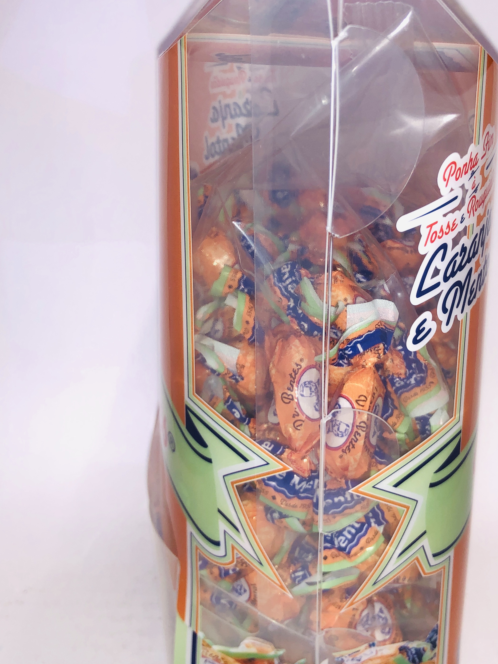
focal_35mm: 40
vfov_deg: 46.8
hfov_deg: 35.6
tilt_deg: -25.8
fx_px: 767
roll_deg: -2.4
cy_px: 308
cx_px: 331
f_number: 1.8
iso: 25
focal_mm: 4
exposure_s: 1/100
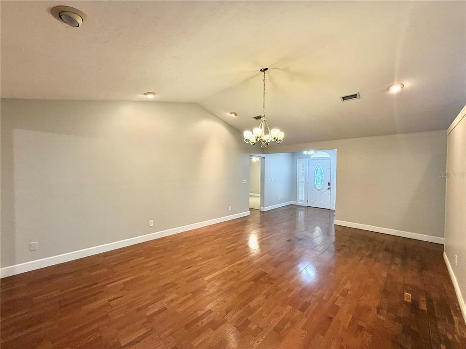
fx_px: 188
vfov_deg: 85.7
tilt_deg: -0.2
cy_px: 174
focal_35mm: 14
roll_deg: -0.1
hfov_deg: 102.1
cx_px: 233
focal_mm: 2.22
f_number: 2.2
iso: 250
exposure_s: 1/60
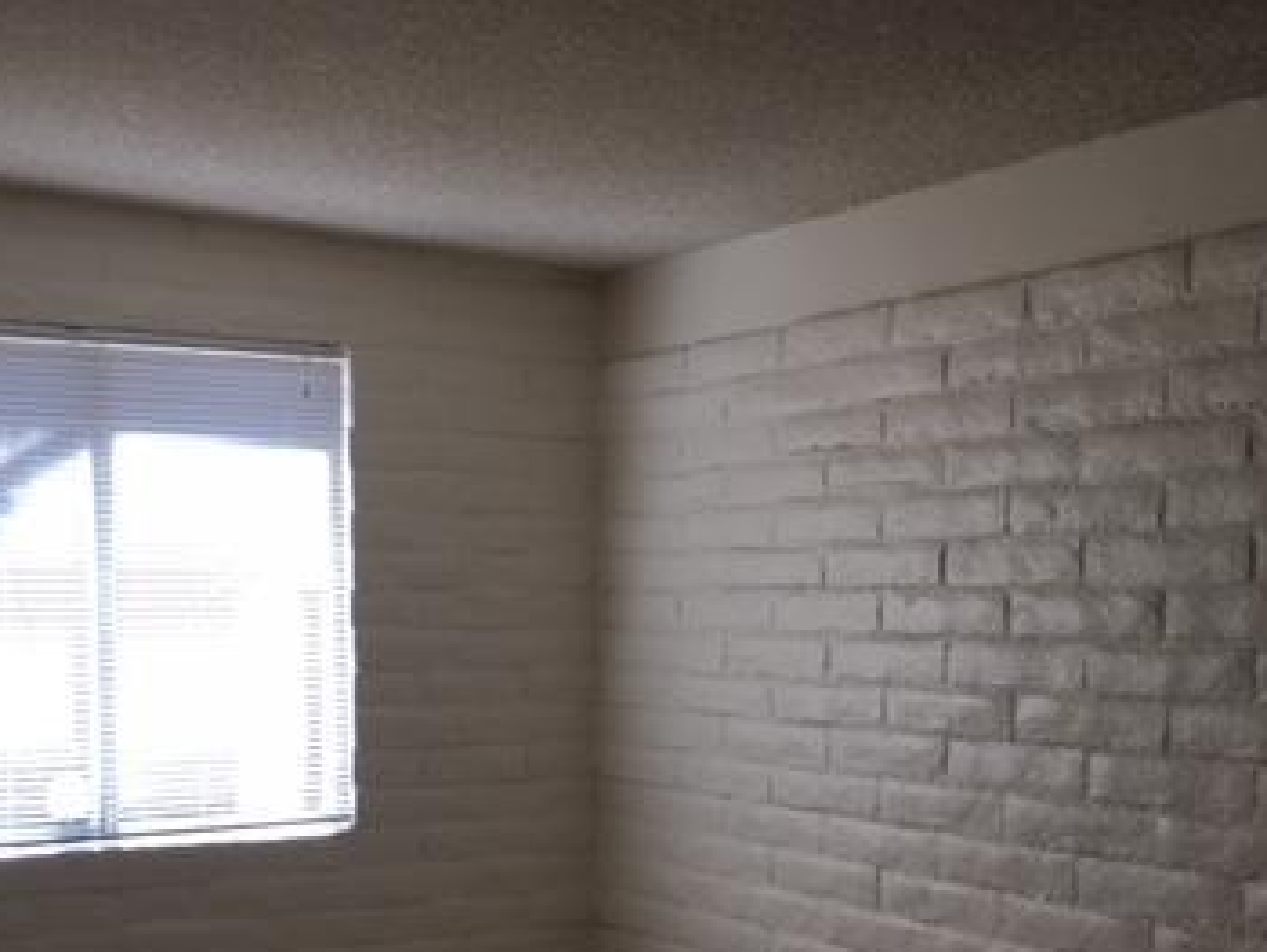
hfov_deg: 36.1
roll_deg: -0.2
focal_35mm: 53
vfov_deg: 26.9
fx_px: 1941
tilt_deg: -6.5
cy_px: 804
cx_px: 615
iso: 25
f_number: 2.2
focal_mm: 4.15
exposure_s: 1/174
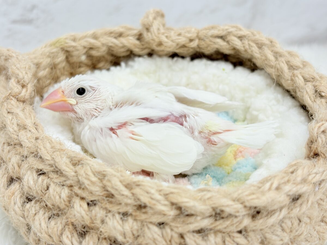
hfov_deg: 36.8
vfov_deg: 28.0
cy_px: 122
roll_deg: +0.8
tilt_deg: -28.7
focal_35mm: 52
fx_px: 491
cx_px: 164
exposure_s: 1/50
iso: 32
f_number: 1.6
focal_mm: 5.96
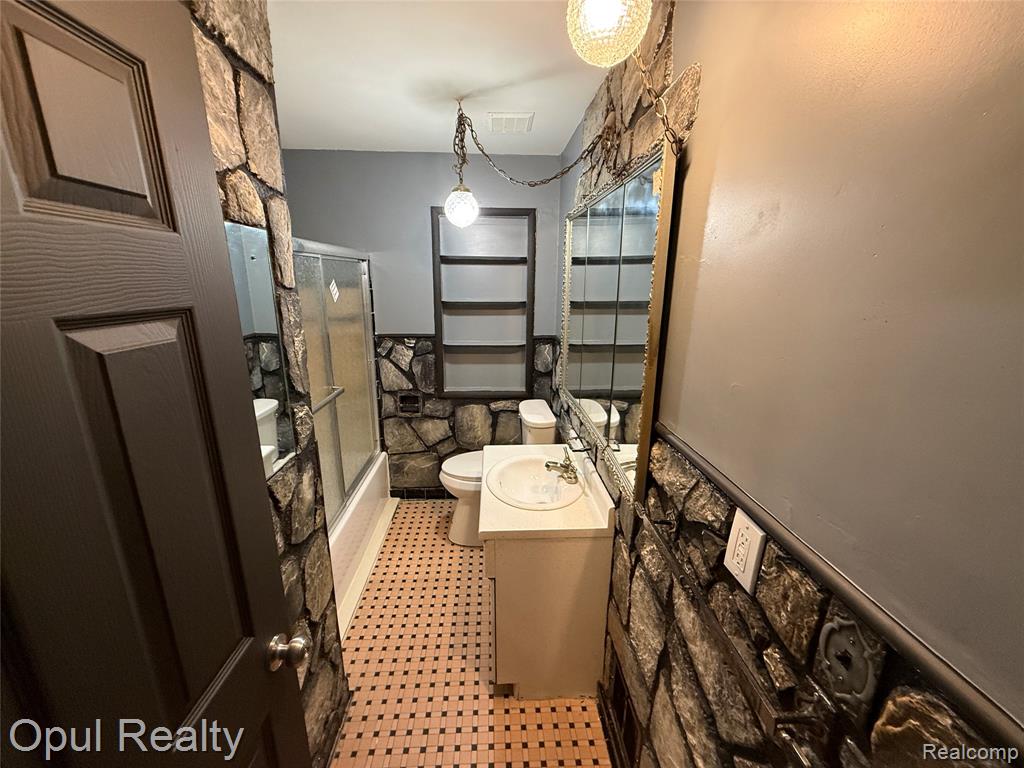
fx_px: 414
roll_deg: -0.6
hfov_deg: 102.1
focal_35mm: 14
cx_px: 512
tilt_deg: -14.2
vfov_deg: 85.7
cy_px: 384
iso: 500
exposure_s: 1/60
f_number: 2.2
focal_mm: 2.22
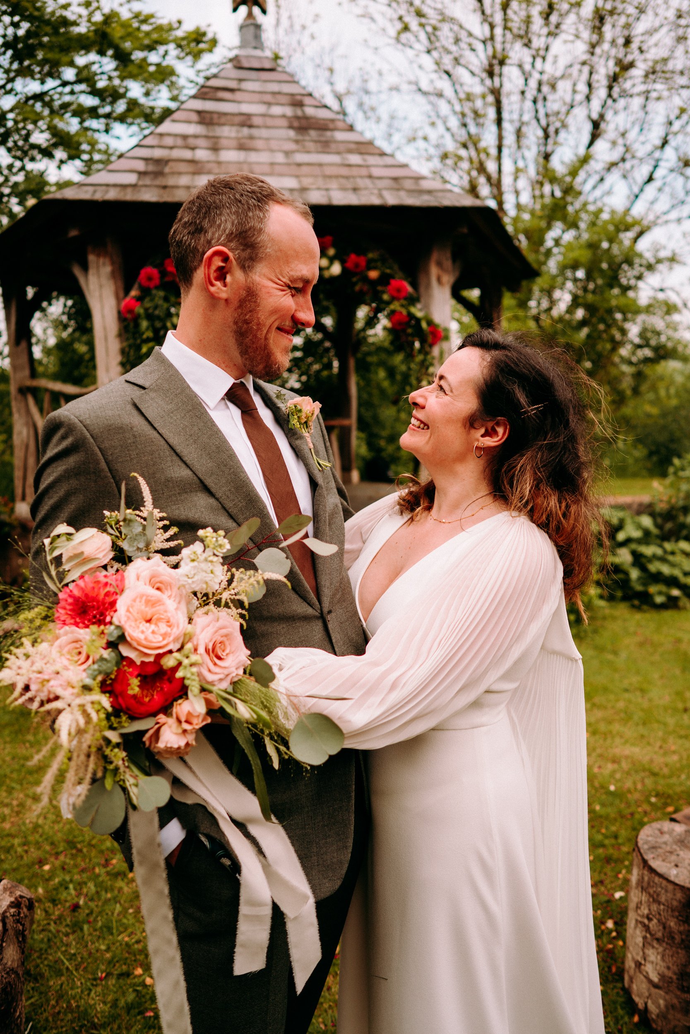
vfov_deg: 71.5
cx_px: 345
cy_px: 517
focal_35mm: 25
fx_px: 719
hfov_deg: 51.3
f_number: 2.2
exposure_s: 1/2500
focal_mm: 25
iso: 100
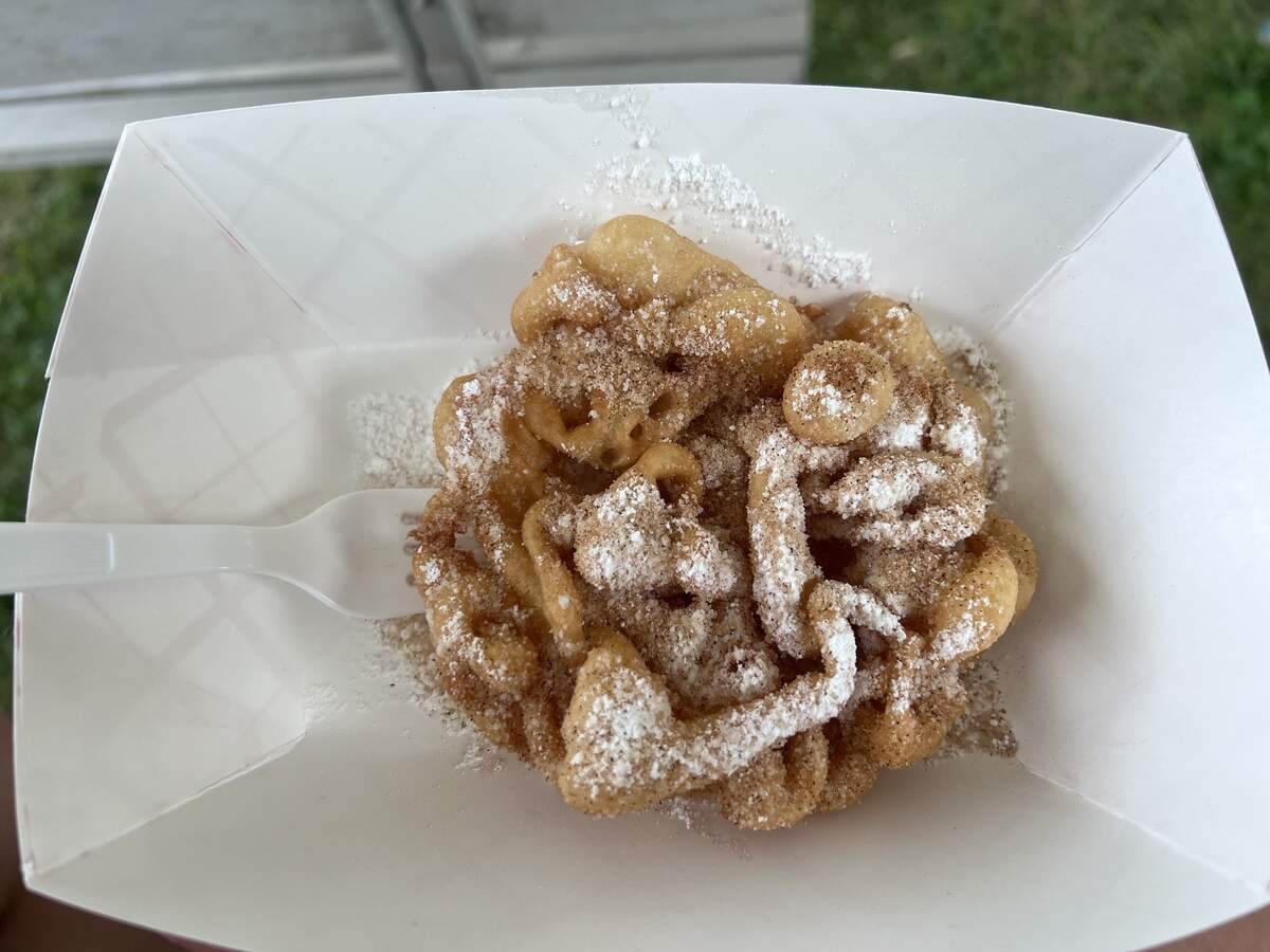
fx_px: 954
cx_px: 635
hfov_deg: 67.3
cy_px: 476
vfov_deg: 53.1
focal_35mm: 26
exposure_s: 1/247
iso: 40
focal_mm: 5.7
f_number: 1.5
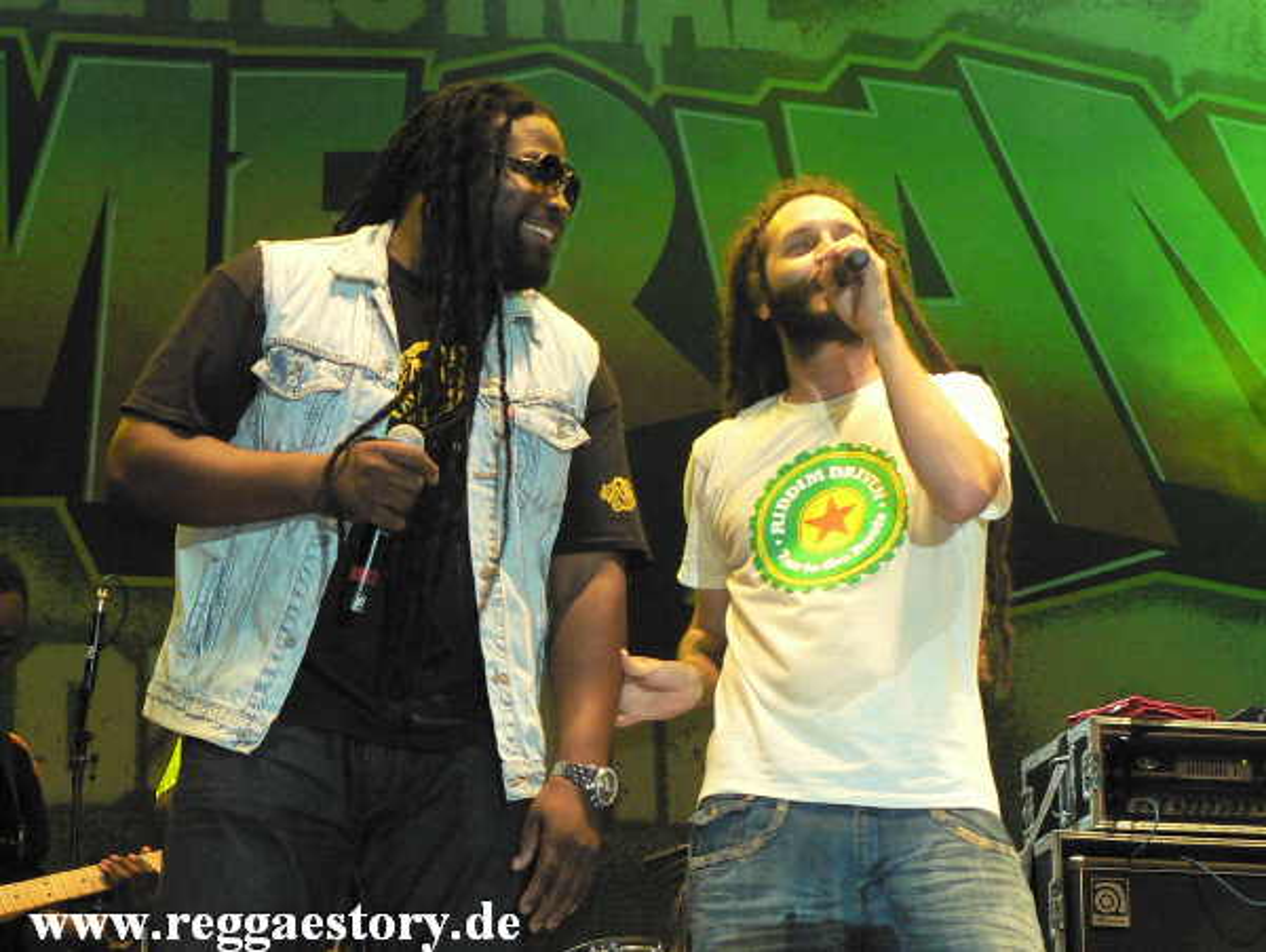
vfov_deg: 14.7
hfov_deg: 19.4
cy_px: 476
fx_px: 3697
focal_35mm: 101
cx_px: 633
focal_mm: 17.3
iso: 400
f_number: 3.2
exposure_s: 1/60
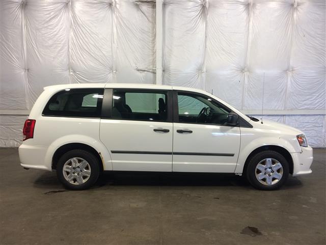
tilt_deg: -6.4
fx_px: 273
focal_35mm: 29
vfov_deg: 48.2
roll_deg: +0.0
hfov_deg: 61.7
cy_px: 122
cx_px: 163
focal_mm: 4.15
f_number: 2.2
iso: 40
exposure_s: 1/30
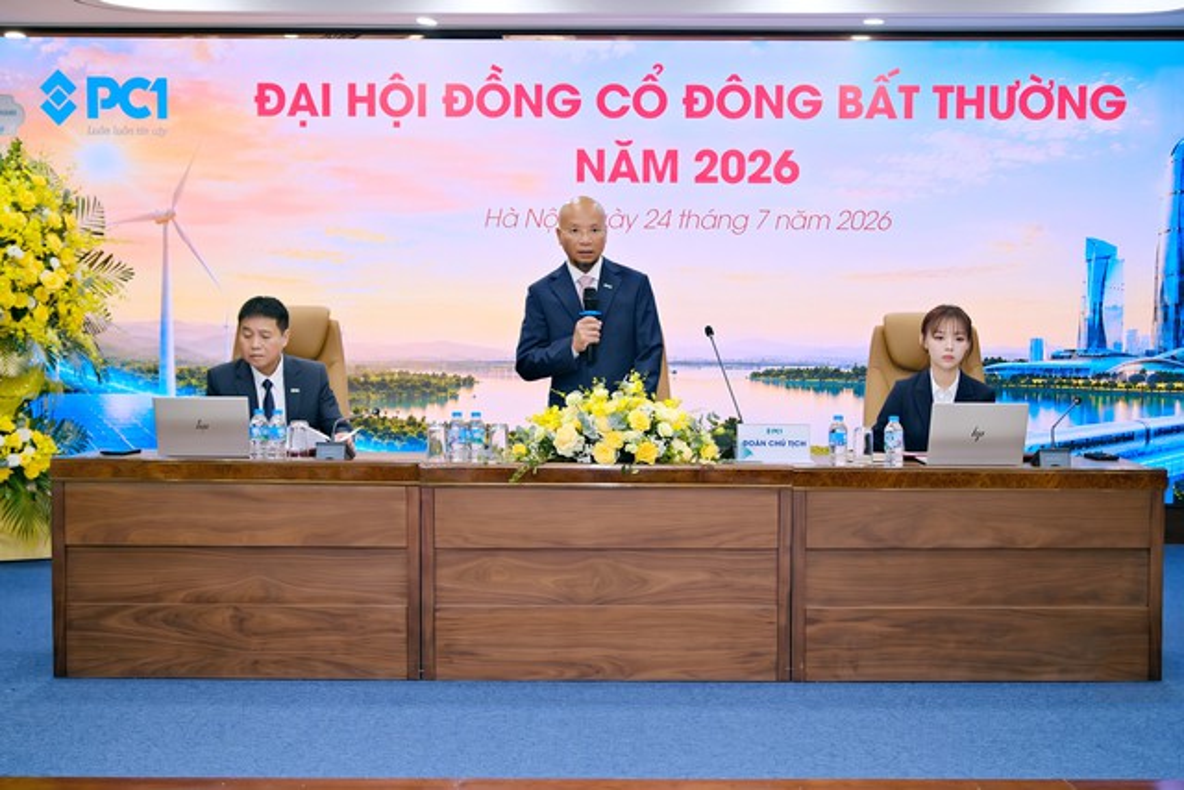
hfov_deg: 35.6
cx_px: 592
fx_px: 1842
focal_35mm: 56
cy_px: 395
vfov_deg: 24.2
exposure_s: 1/160
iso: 800
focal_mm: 37.6
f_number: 2.8
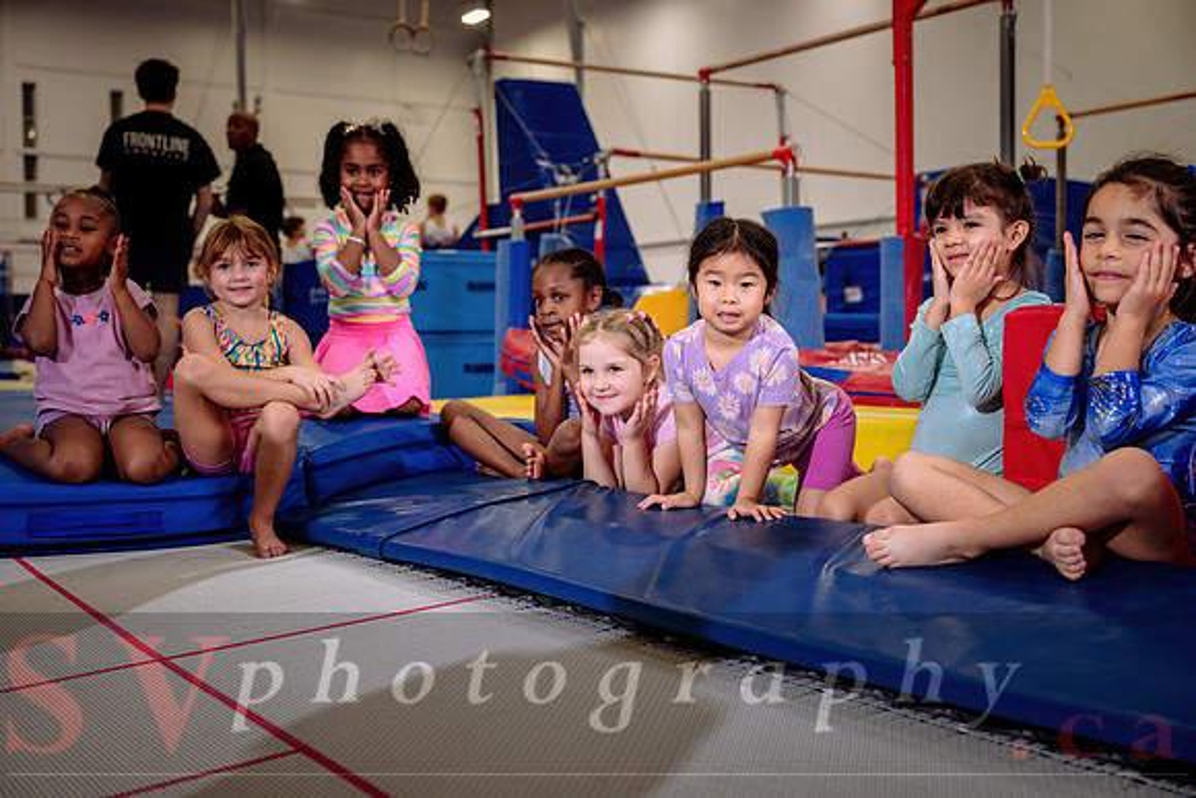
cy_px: 399
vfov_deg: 31.2
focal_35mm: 43
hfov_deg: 45.4
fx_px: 1429
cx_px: 598
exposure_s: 1/400
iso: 1600
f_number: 3.5
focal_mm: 43
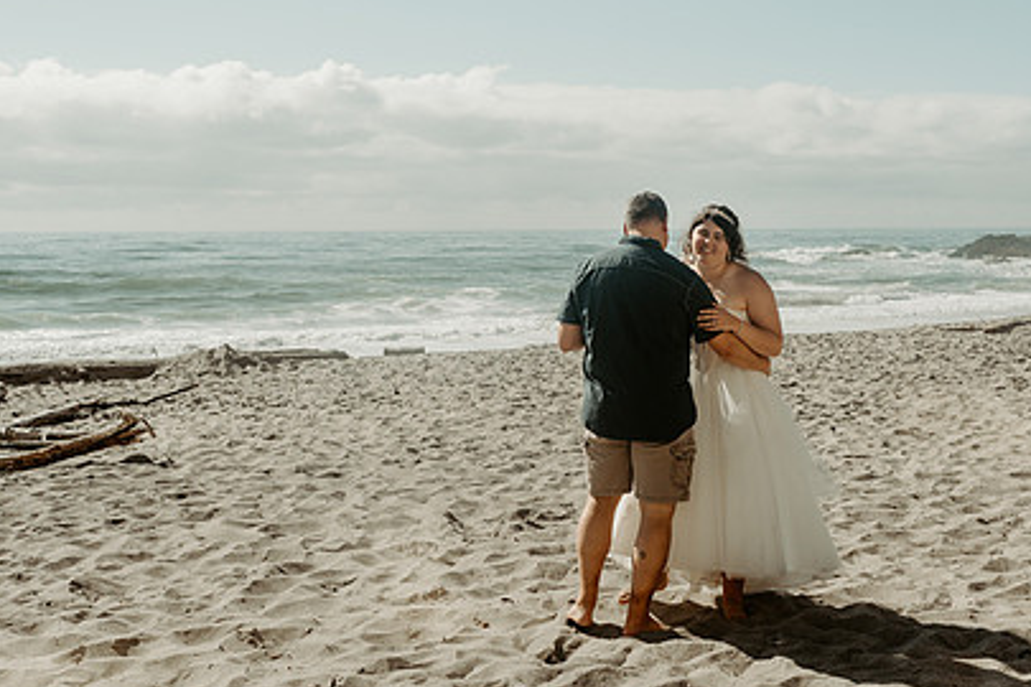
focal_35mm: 53
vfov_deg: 25.4
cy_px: 245
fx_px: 1518
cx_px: 660
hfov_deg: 37.2
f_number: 4
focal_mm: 35
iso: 100
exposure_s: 1/3200
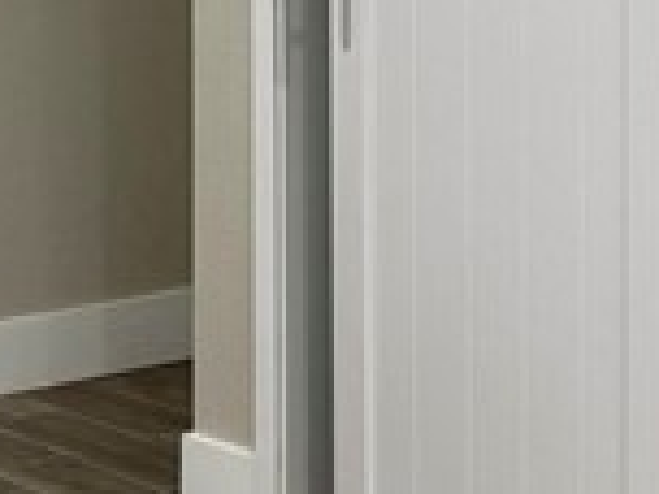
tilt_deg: -4.9
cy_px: -82
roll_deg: -0.4
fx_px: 3084
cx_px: 776
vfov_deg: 9.1
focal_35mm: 162
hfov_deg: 12.0
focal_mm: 6.76
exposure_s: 1/60
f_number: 1.78
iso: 100
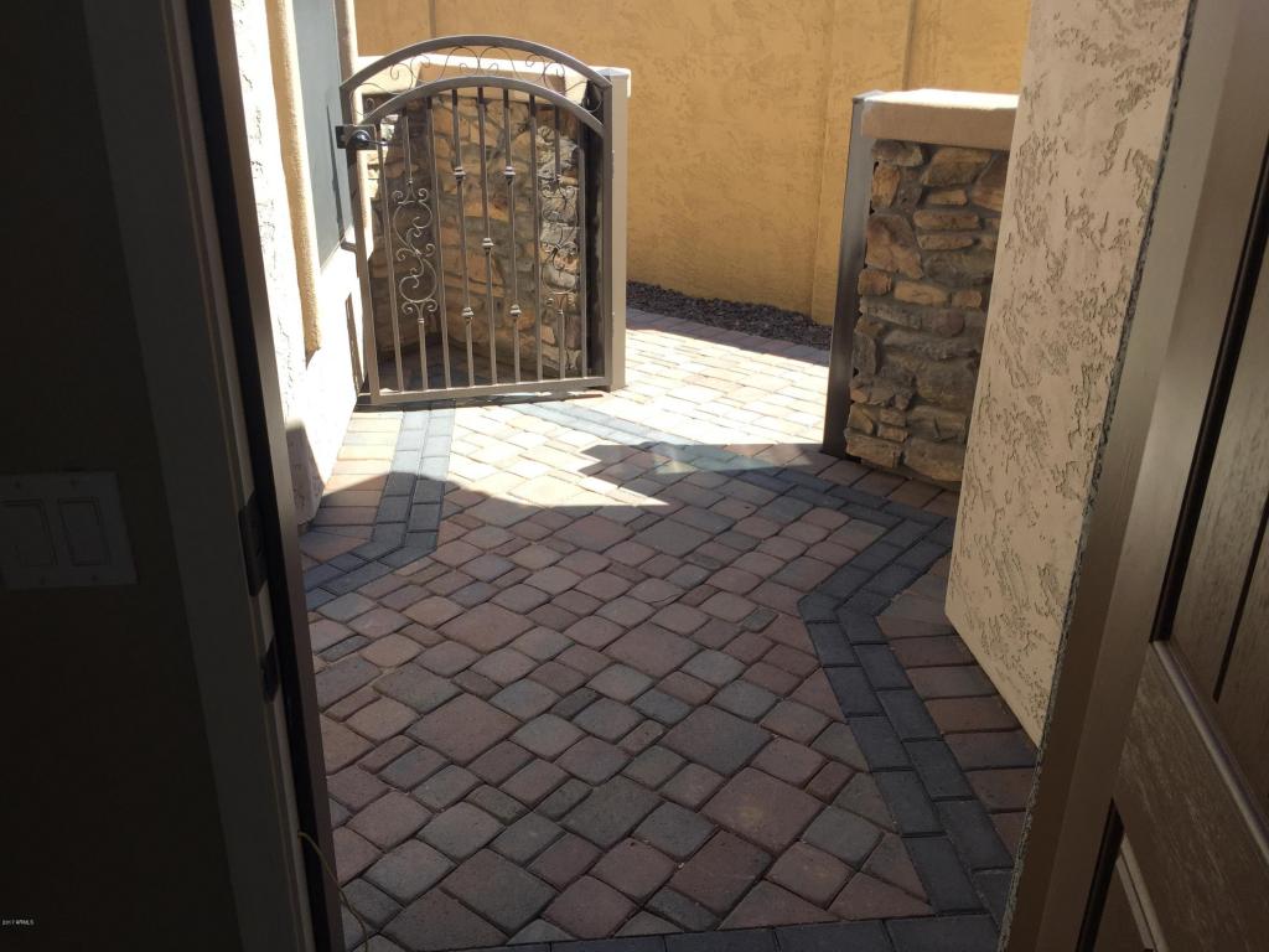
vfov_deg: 48.2
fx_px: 1063
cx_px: 634
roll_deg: -1.2
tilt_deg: -23.4
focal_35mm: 29
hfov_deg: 61.7
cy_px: 476
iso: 32
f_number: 2.2
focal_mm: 4.15
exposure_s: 1/507
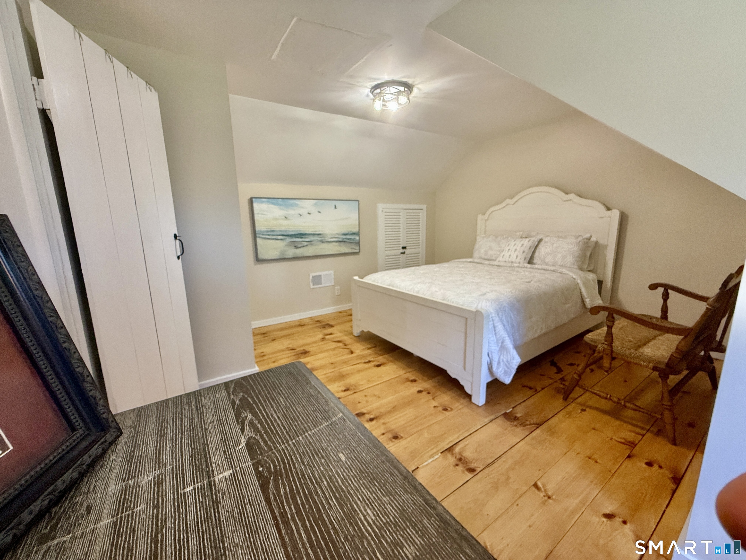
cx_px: 373
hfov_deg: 102.1
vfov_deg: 85.7
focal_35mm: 14
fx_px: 302
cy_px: 280
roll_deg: +0.6
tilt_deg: -9.3
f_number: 2.2
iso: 250
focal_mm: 2.22
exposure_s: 1/120
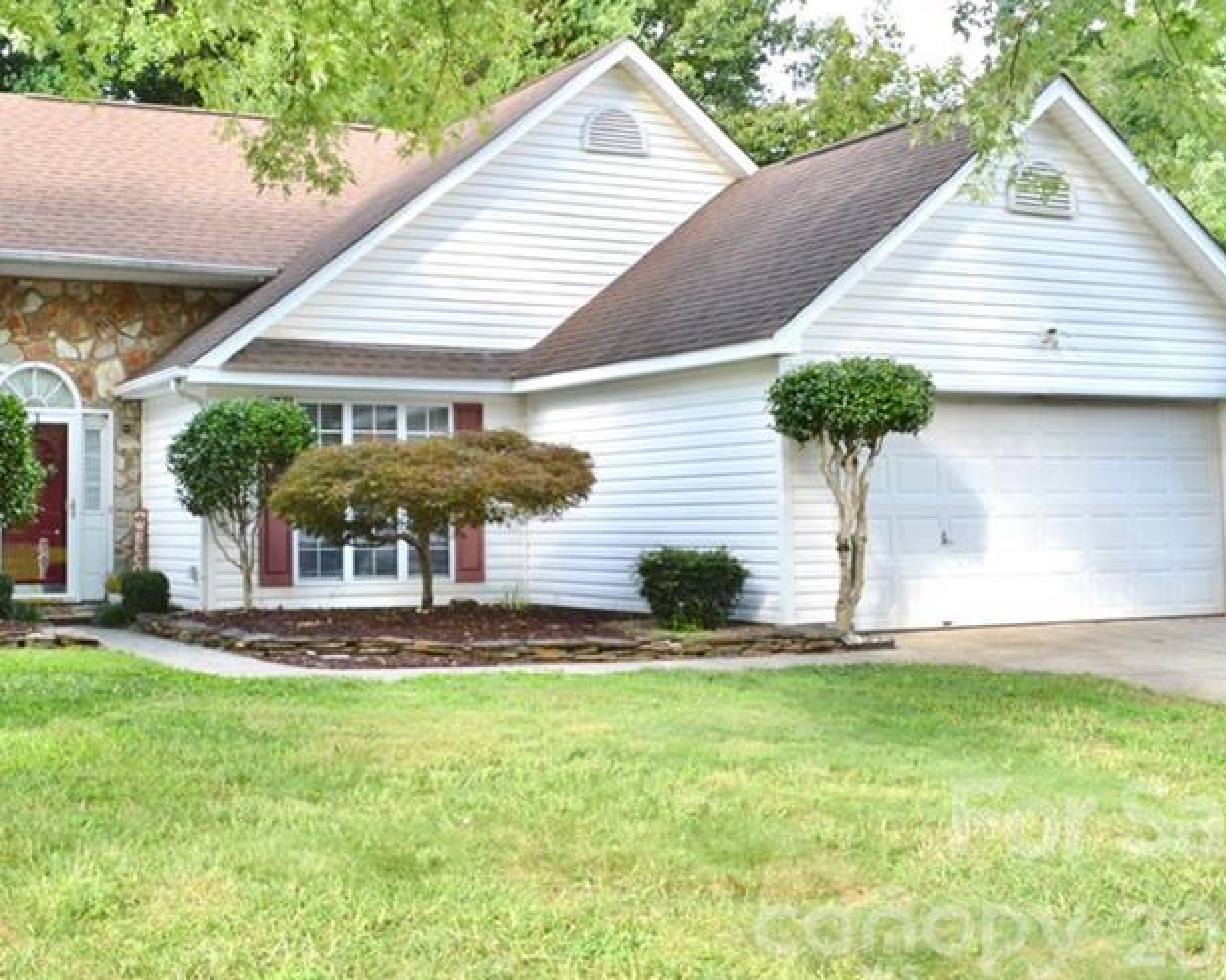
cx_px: 333
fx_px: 1523
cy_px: 388
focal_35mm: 42
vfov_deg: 35.5
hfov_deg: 42.7
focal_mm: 18
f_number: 7.1
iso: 200
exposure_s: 1/100
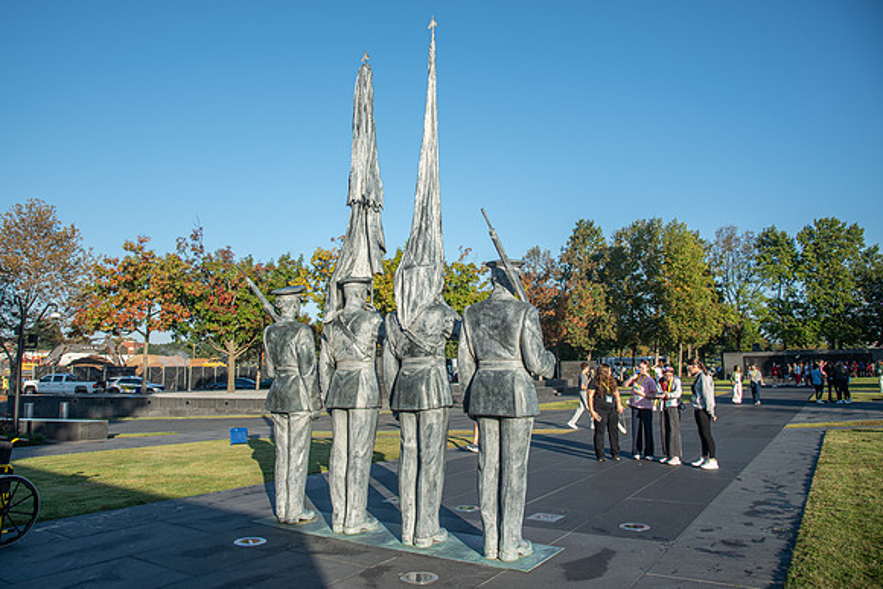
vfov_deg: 50.1
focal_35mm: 26
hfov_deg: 70.0
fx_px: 629
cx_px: 411
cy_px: 274
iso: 100
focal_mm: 24
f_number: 6.3
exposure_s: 1/200
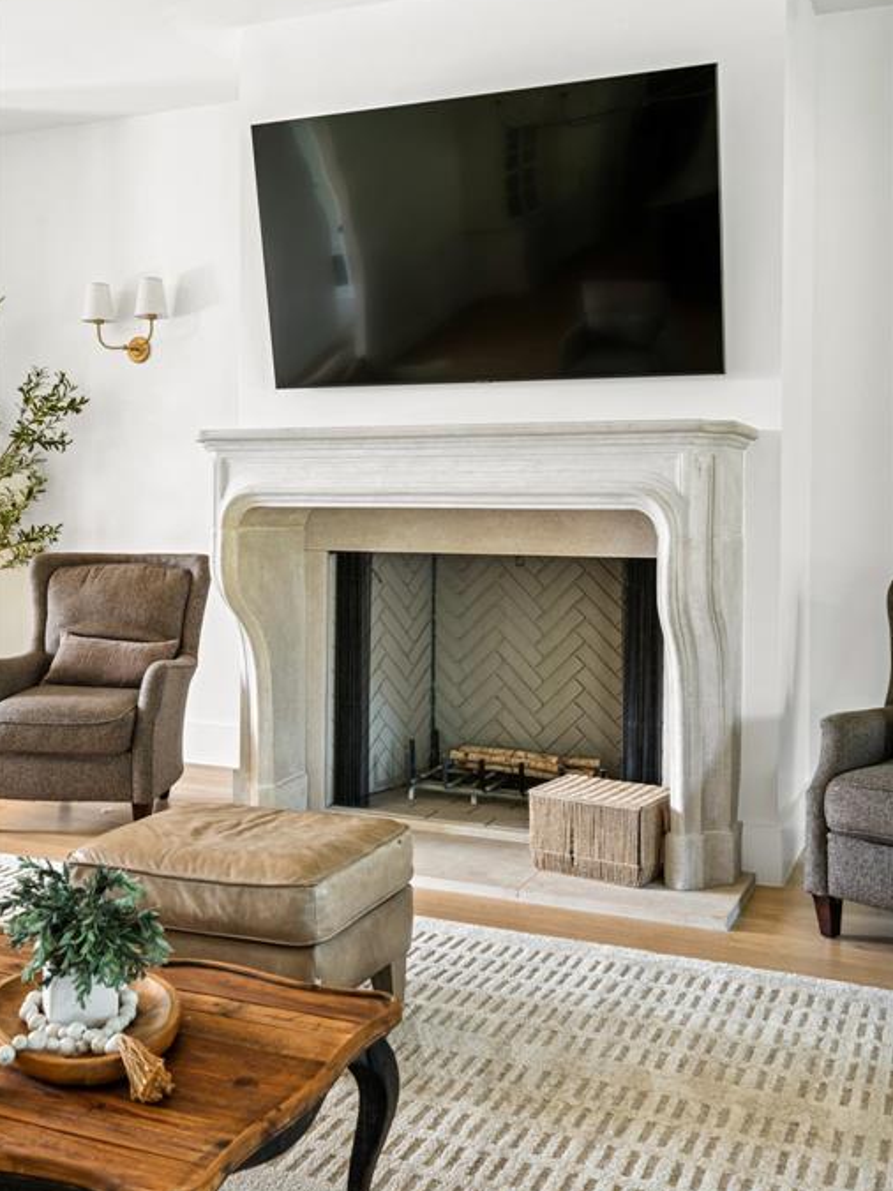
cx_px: 445
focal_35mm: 35
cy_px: 566
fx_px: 1204
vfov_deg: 52.6
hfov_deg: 40.7
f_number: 8
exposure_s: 1/8
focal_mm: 32
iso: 200
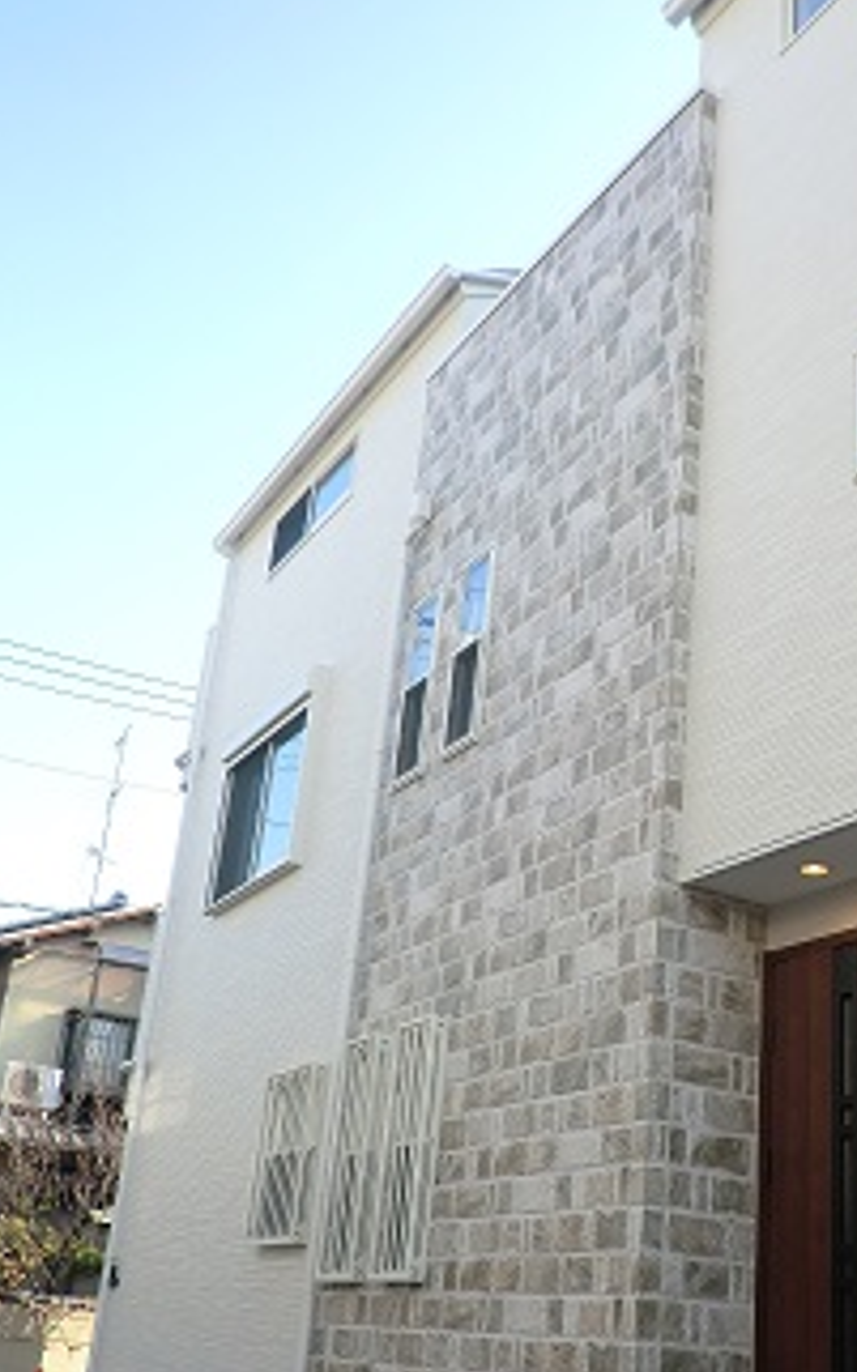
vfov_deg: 52.5
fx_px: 1384
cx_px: 588
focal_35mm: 37
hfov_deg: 34.0
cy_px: 801
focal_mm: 4.7
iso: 50
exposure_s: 1/250
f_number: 2.8
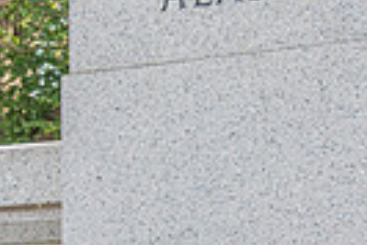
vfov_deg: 7.8
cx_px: 168
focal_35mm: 172
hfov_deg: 11.9
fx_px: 1755
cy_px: 410
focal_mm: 34
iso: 100
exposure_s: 1/125
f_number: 4
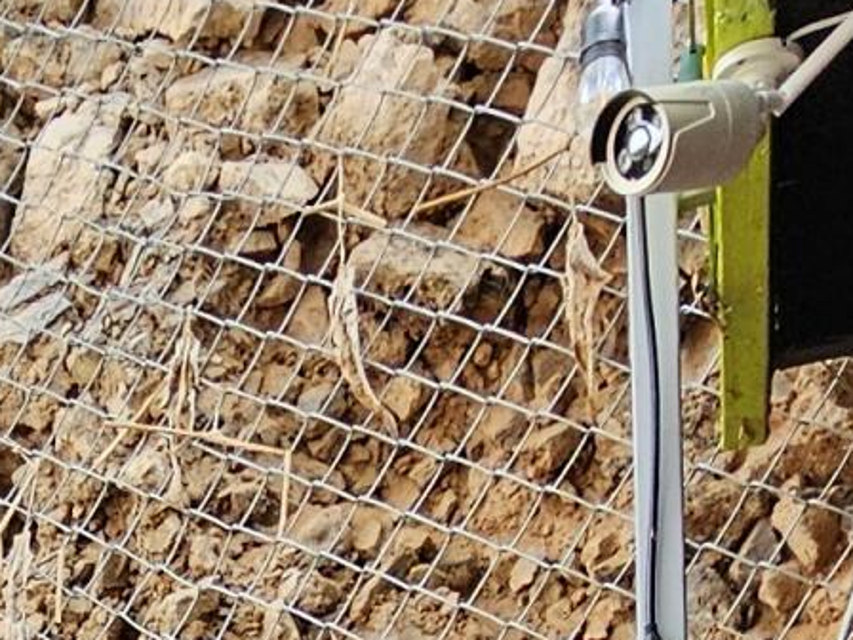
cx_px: -333
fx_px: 2144
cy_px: 1697
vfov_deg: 12.1
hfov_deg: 20.1
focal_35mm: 87
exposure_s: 1/120
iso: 64
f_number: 2.2
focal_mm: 2.2
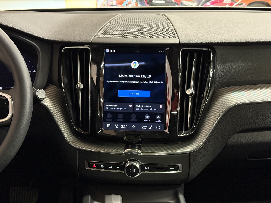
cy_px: 102
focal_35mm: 48
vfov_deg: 30.3
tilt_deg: -19.5
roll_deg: +0.5
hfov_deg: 39.7
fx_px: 376
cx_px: 136
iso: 500
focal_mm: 6.76
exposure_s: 1/36
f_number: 1.78
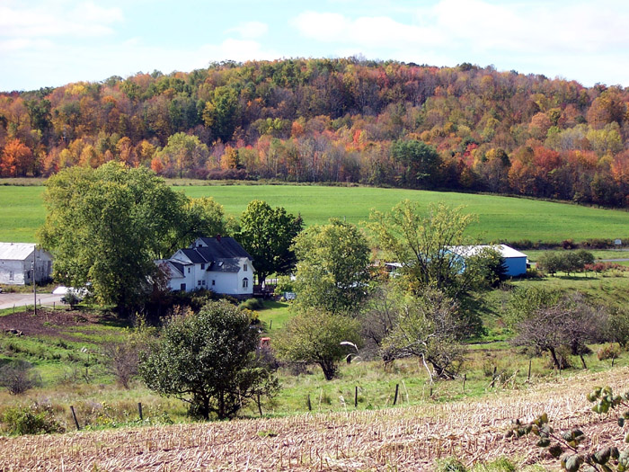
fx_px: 1962
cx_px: 314
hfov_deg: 18.2
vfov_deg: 13.7
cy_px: 236
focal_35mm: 108
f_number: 5.6
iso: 80
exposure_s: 1/180
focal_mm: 18
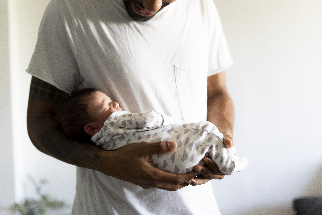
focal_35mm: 50
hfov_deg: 39.6
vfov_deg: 27.0
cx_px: 161
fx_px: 447
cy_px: 108
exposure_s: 1/500
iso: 1000
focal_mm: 50
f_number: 2.2
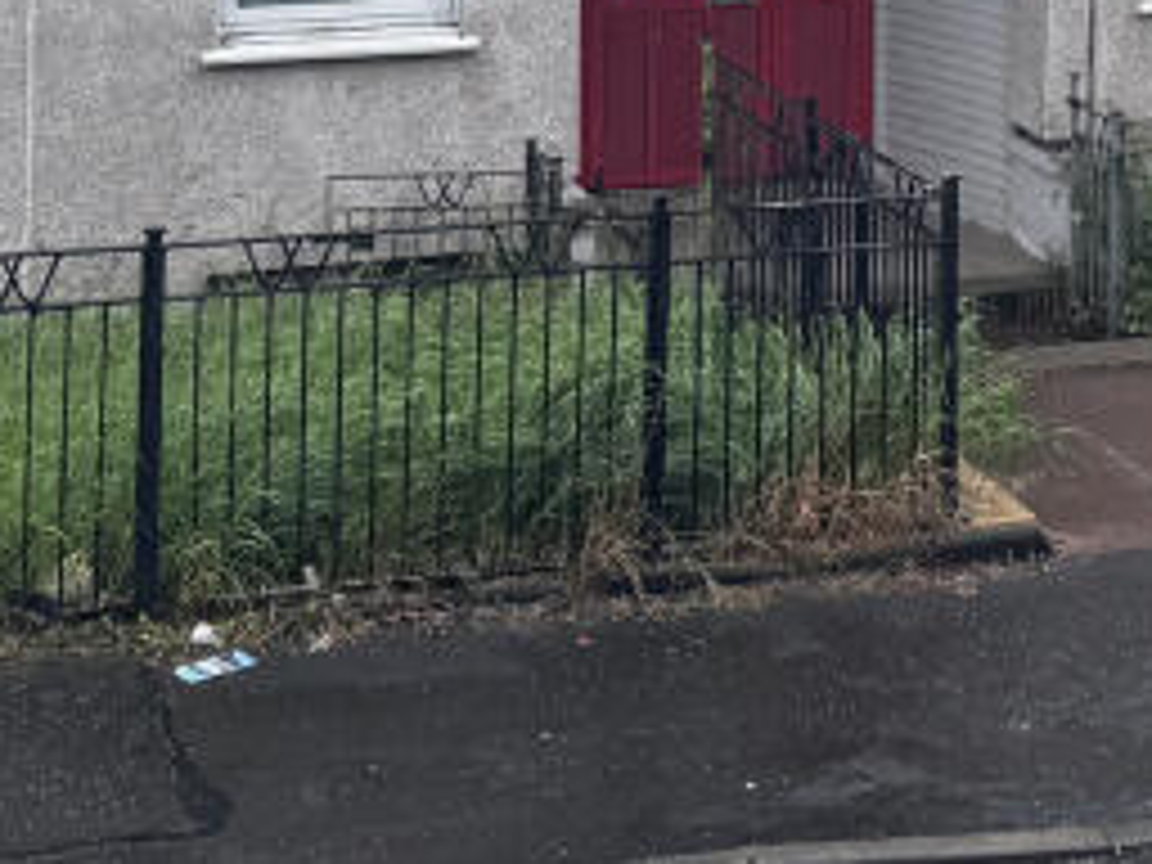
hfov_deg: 20.0
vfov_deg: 14.2
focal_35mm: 96
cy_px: -495
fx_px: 3195
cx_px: 1035
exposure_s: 1/1721
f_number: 1.78
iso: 80
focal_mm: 6.76
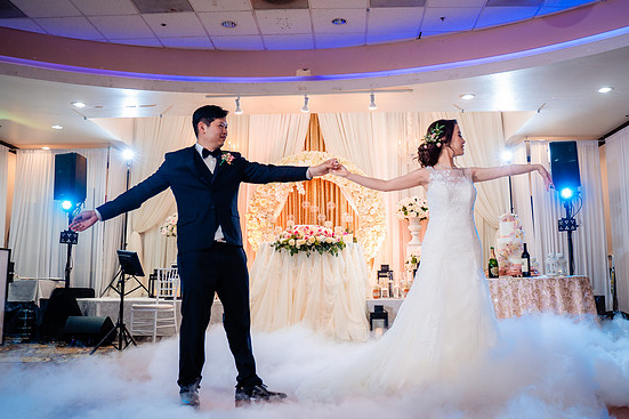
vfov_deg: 39.9
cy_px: 204
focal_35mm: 33
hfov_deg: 57.2
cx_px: 337
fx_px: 576
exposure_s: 1/160
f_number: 3.5
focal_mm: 28
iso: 1000
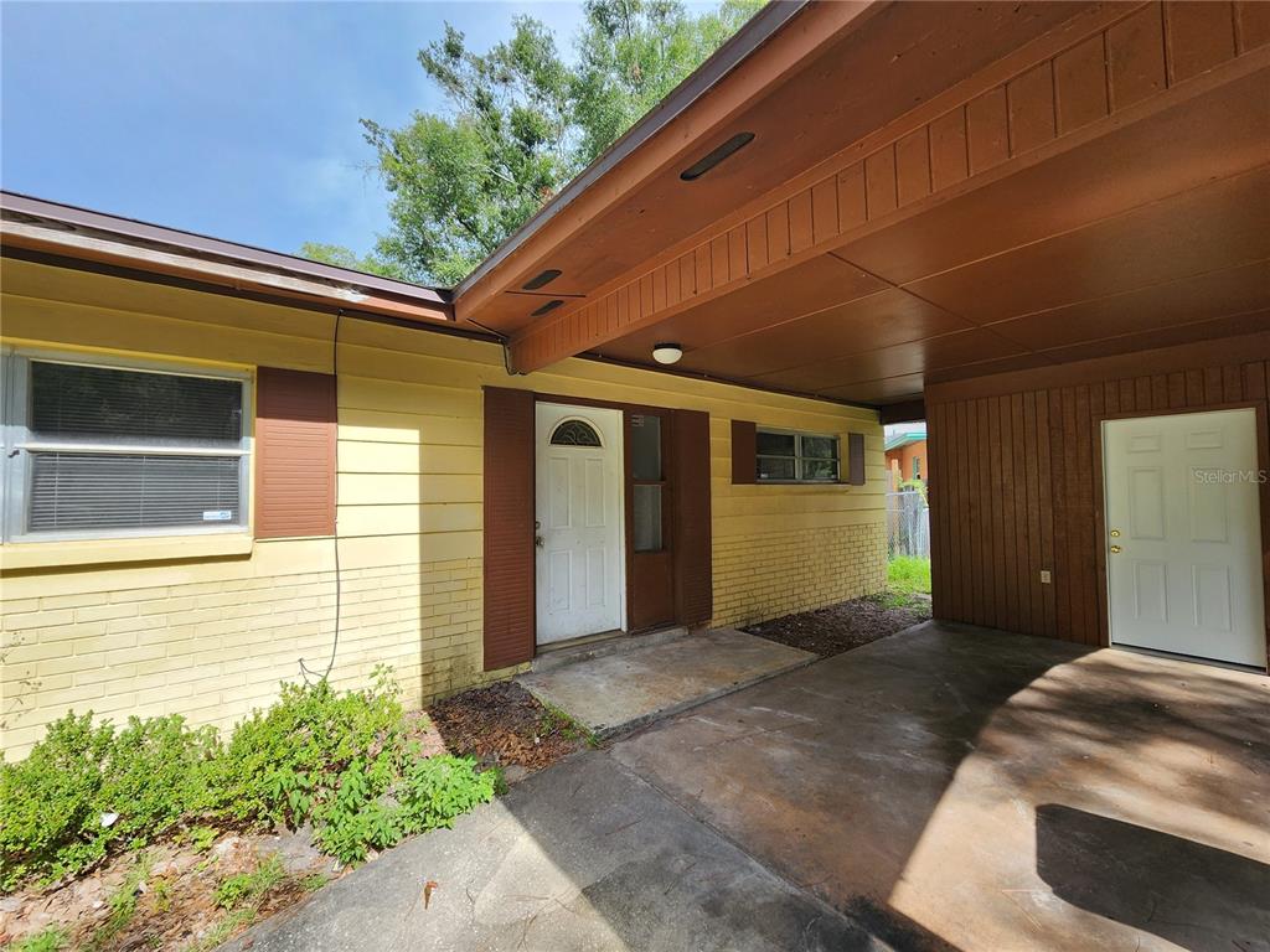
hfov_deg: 106.2
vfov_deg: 89.9
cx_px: 635
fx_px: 477
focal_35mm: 13
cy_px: 476
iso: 50
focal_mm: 2.2
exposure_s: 1/769
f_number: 2.2
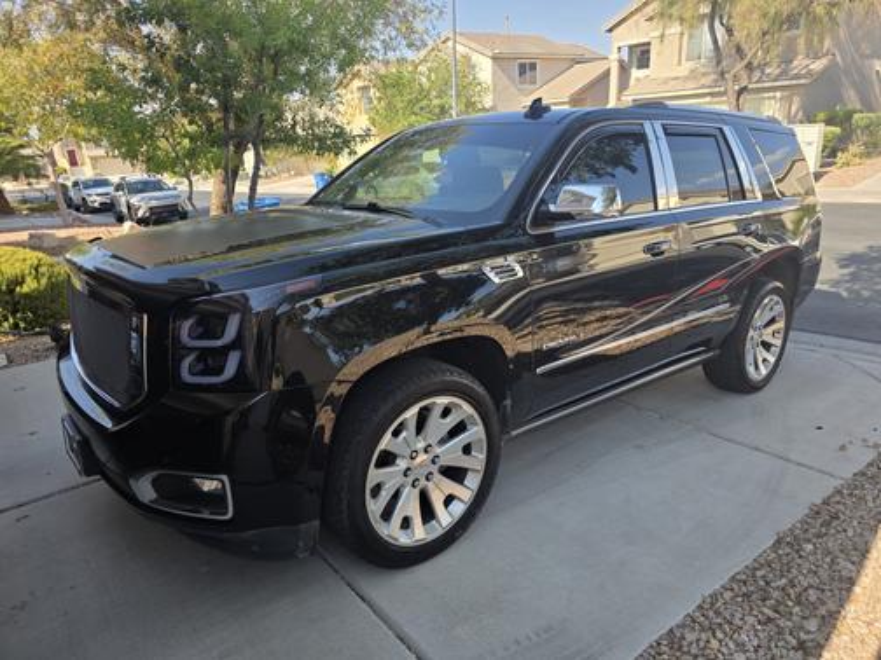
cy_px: 330
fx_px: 585
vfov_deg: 58.9
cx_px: 440
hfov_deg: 73.9
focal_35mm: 23
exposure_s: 1/2565
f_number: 1.7
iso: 80
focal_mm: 6.3
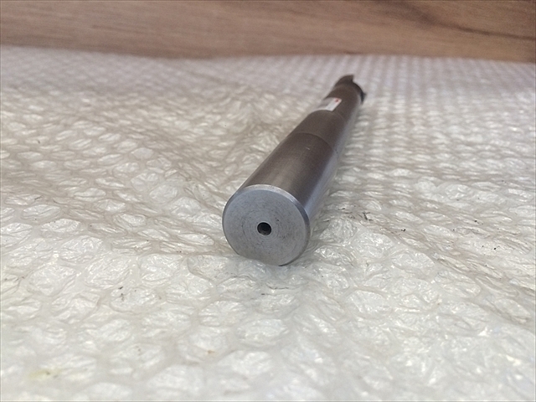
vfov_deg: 48.2
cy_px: 201
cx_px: 268
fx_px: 449
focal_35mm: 29
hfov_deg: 61.7
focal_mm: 4.15
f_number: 2.2
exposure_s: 1/40
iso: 40
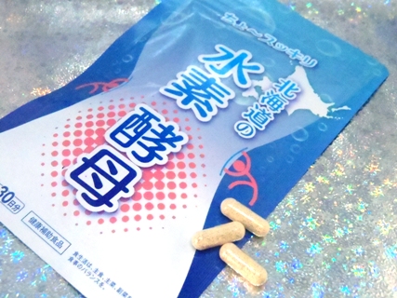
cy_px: 149
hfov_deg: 50.2
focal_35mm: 37
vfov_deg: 38.6
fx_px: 424
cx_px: 198
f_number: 13
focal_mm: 6.64
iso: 800
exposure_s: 1/40
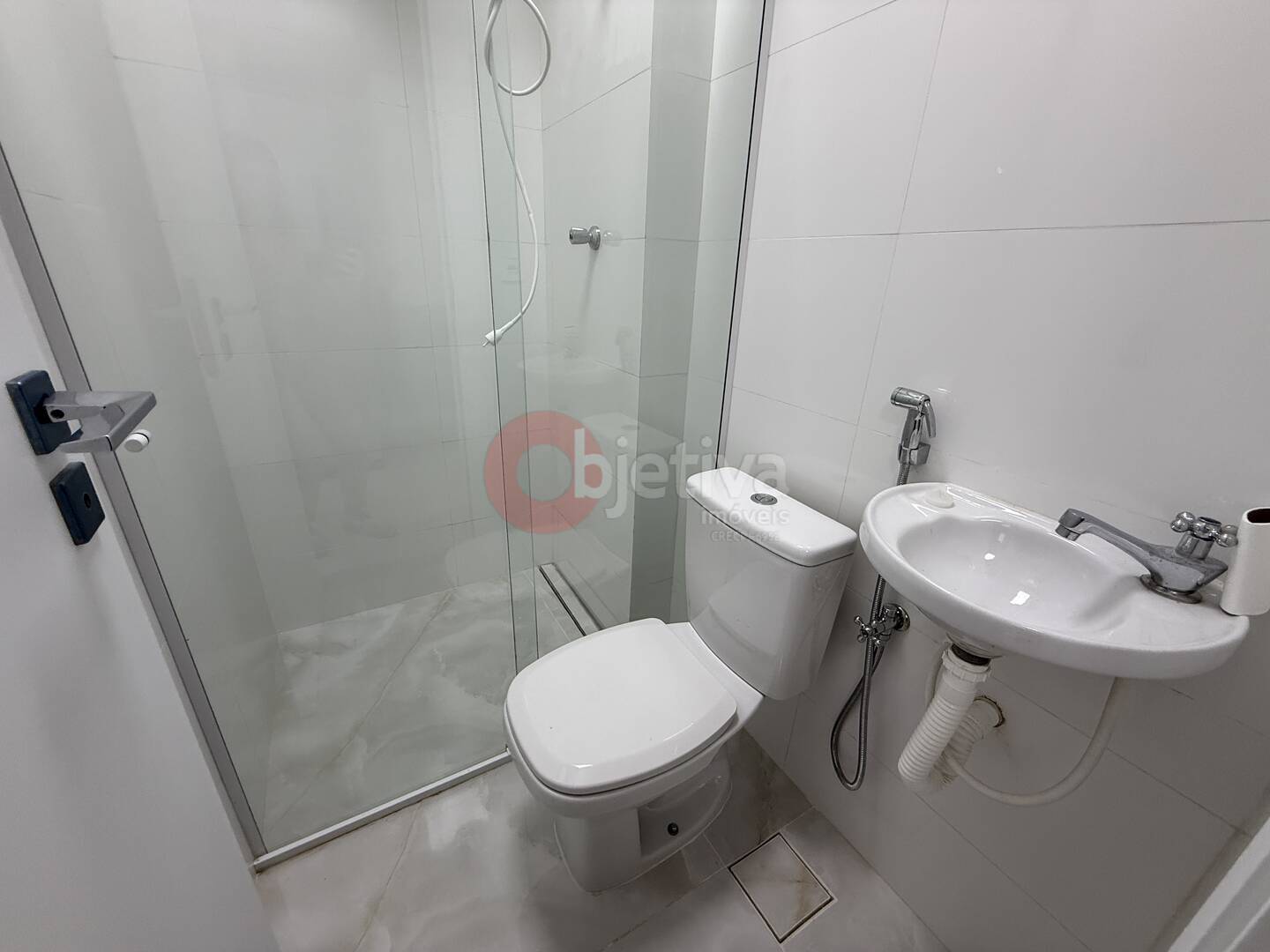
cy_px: 476
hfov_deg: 102.1
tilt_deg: -22.2
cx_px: 635
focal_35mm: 14
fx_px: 514
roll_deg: -0.9
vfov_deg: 85.7
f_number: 2.2
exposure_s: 1/120
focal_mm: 2.22
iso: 100
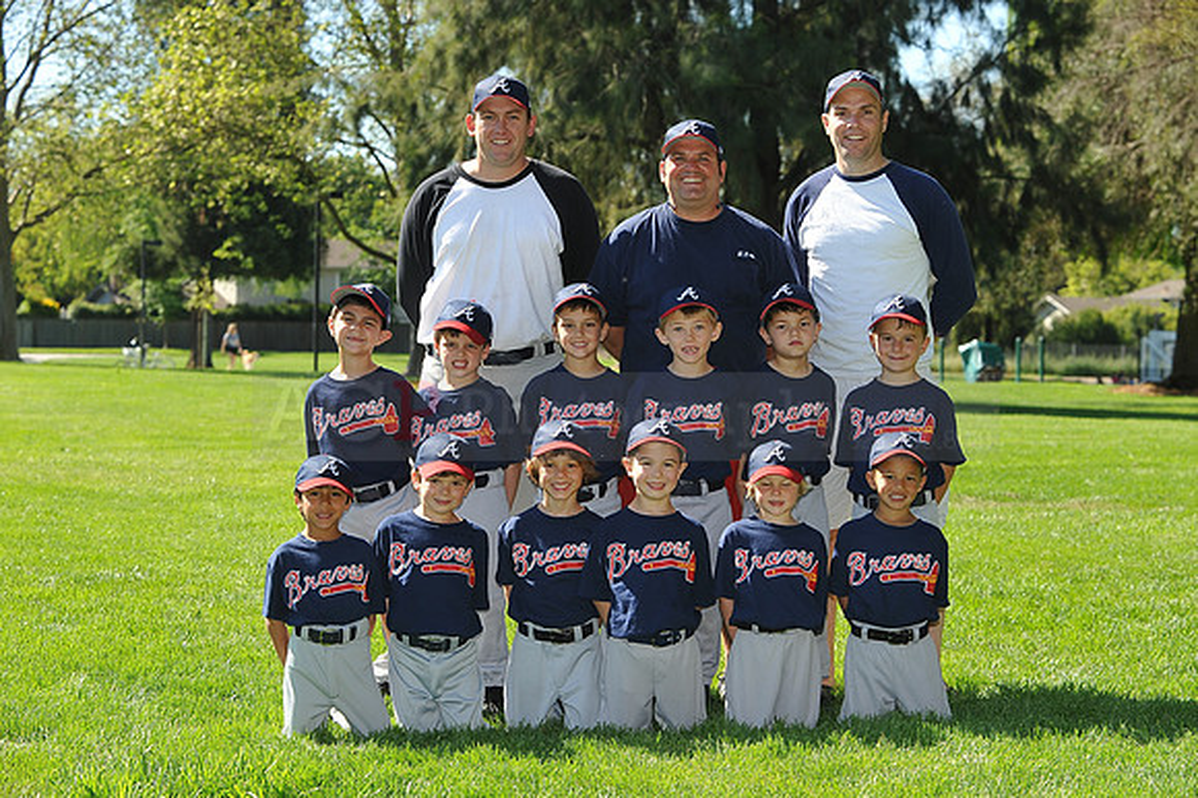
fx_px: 3060
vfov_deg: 14.8
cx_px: 599
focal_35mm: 92
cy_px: 399
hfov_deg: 22.2
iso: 200
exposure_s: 1/320
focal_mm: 92
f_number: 7.1
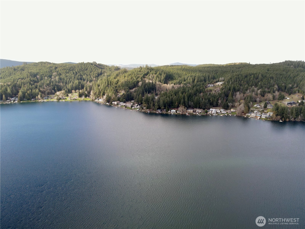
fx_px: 211
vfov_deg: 56.8
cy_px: 114
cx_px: 152
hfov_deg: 71.6
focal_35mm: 24
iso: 100
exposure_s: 1/125
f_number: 2.8
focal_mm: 4.5
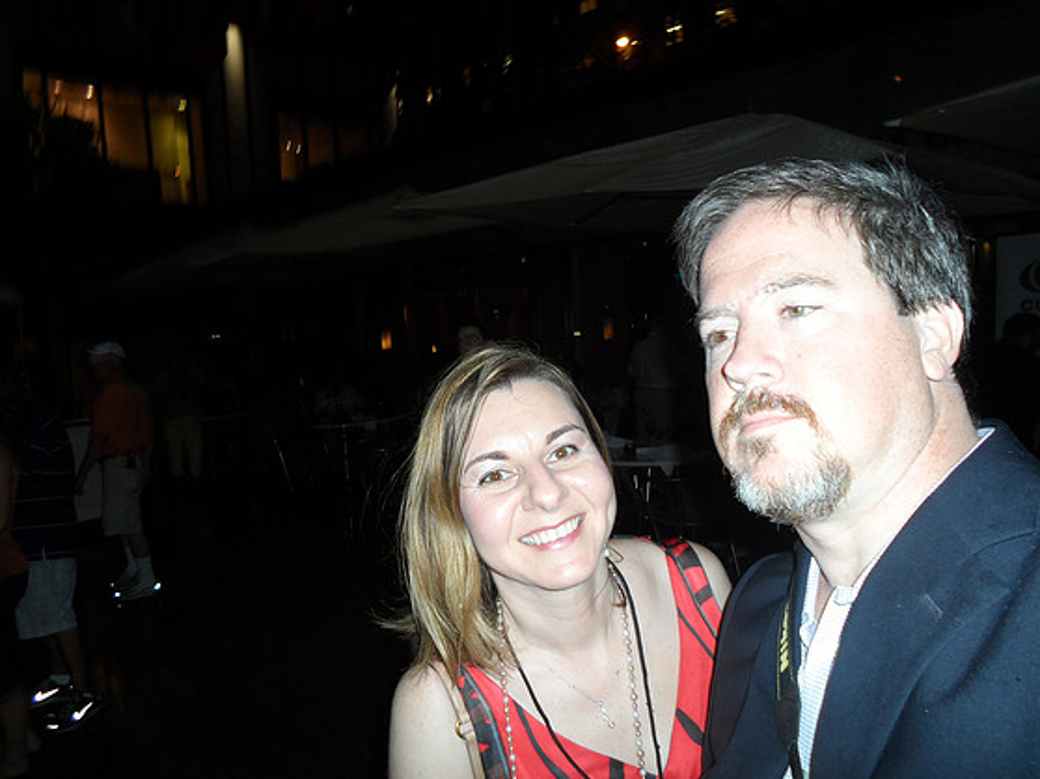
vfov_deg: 53.0
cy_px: 392
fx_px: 781
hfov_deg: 67.3
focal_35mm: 26
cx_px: 520
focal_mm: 4.5
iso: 80
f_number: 2.5
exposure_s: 1/30
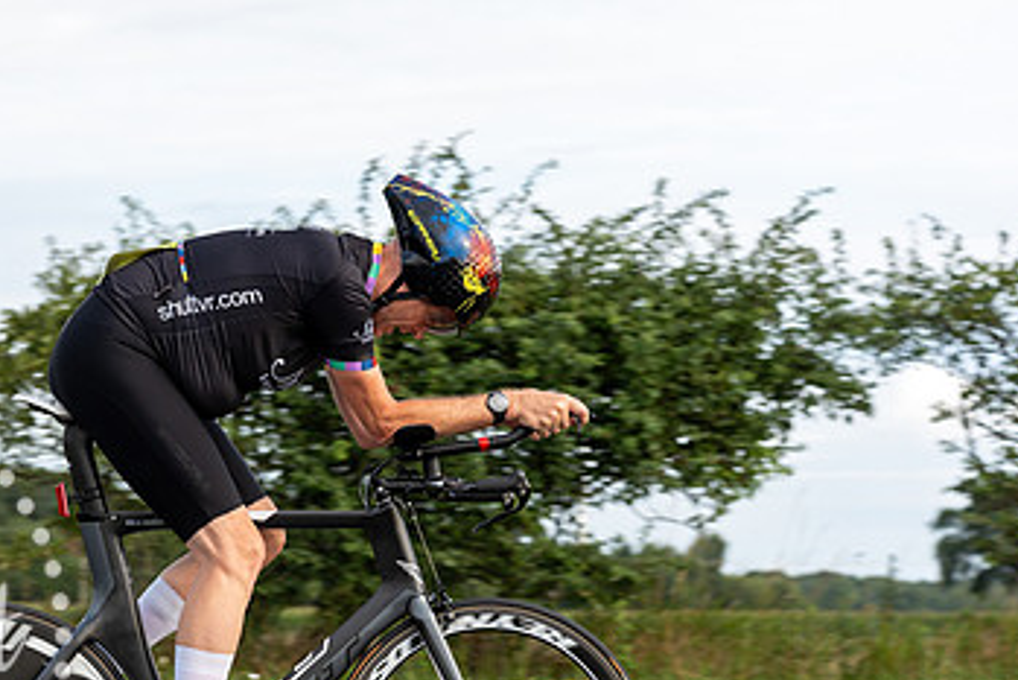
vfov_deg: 11.6
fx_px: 3338
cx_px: 251
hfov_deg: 17.2
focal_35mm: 118
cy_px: 492
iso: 160
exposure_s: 1/640
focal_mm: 71
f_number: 4
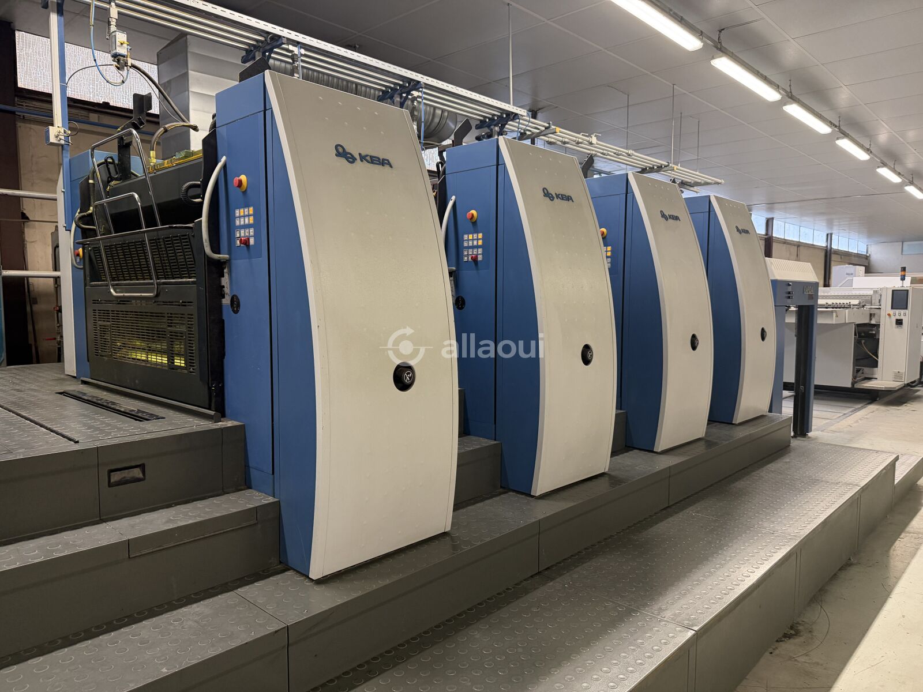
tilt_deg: -5.5
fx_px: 640
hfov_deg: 71.6
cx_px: 462
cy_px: 346
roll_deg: -0.2
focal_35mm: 24
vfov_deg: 56.8
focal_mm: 6.76
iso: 320
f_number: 1.78
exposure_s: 1/100
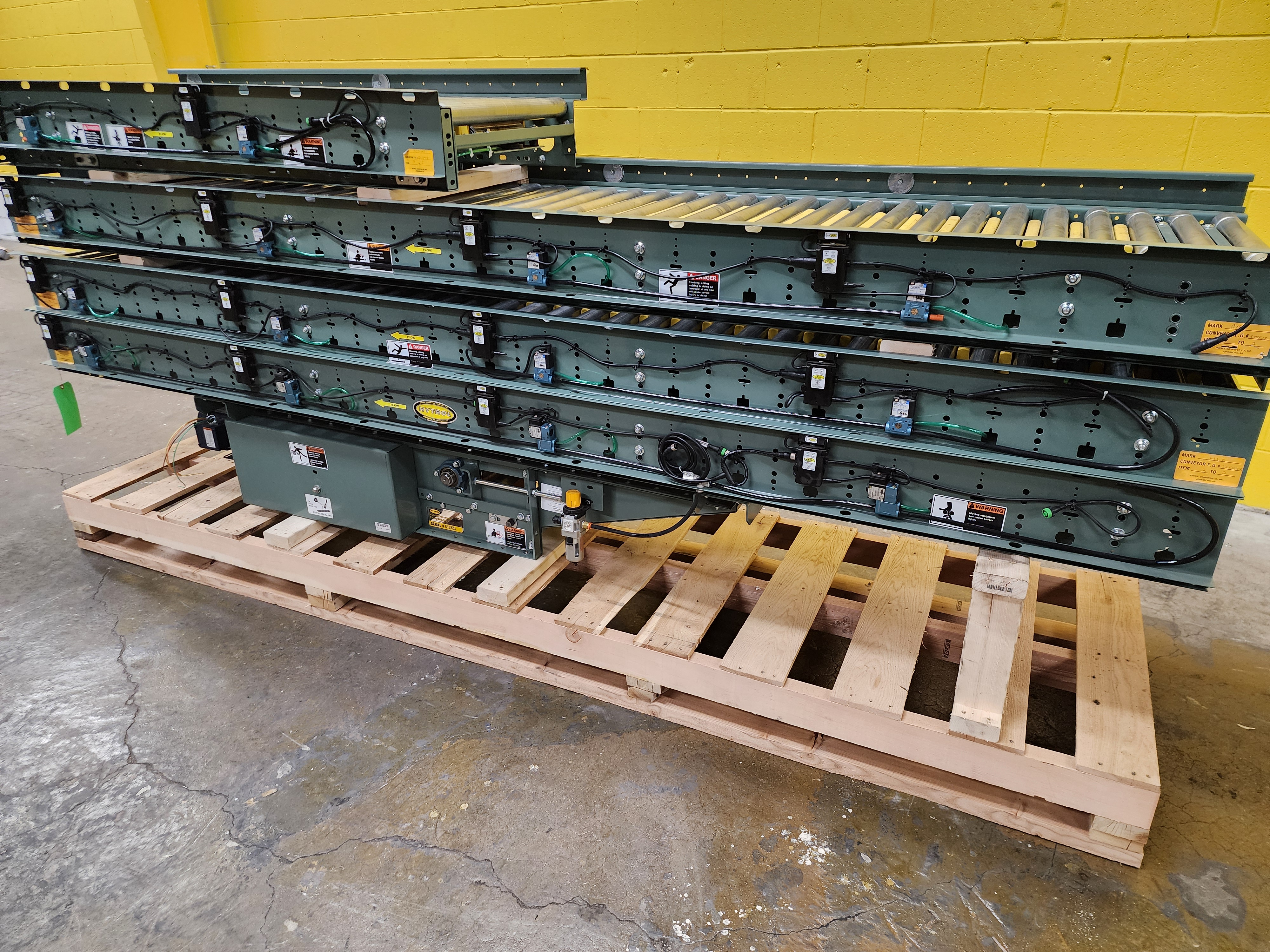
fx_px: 844
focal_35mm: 23
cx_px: 635
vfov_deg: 58.9
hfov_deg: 73.9
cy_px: 476
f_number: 1.8
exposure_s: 1/60
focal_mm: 6.4
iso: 500
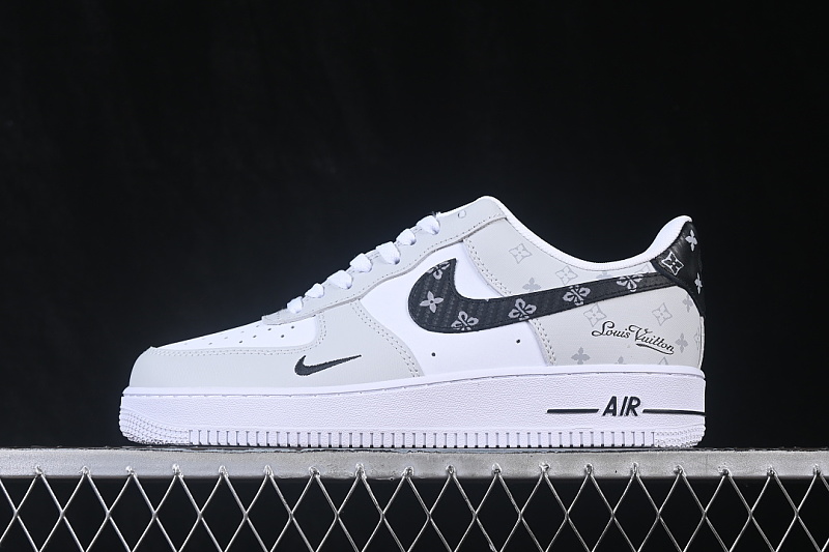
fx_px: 1727
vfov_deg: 18.2
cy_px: 276
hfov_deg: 27.0
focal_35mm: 75
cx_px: 414
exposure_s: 1/60
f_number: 8
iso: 160
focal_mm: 50
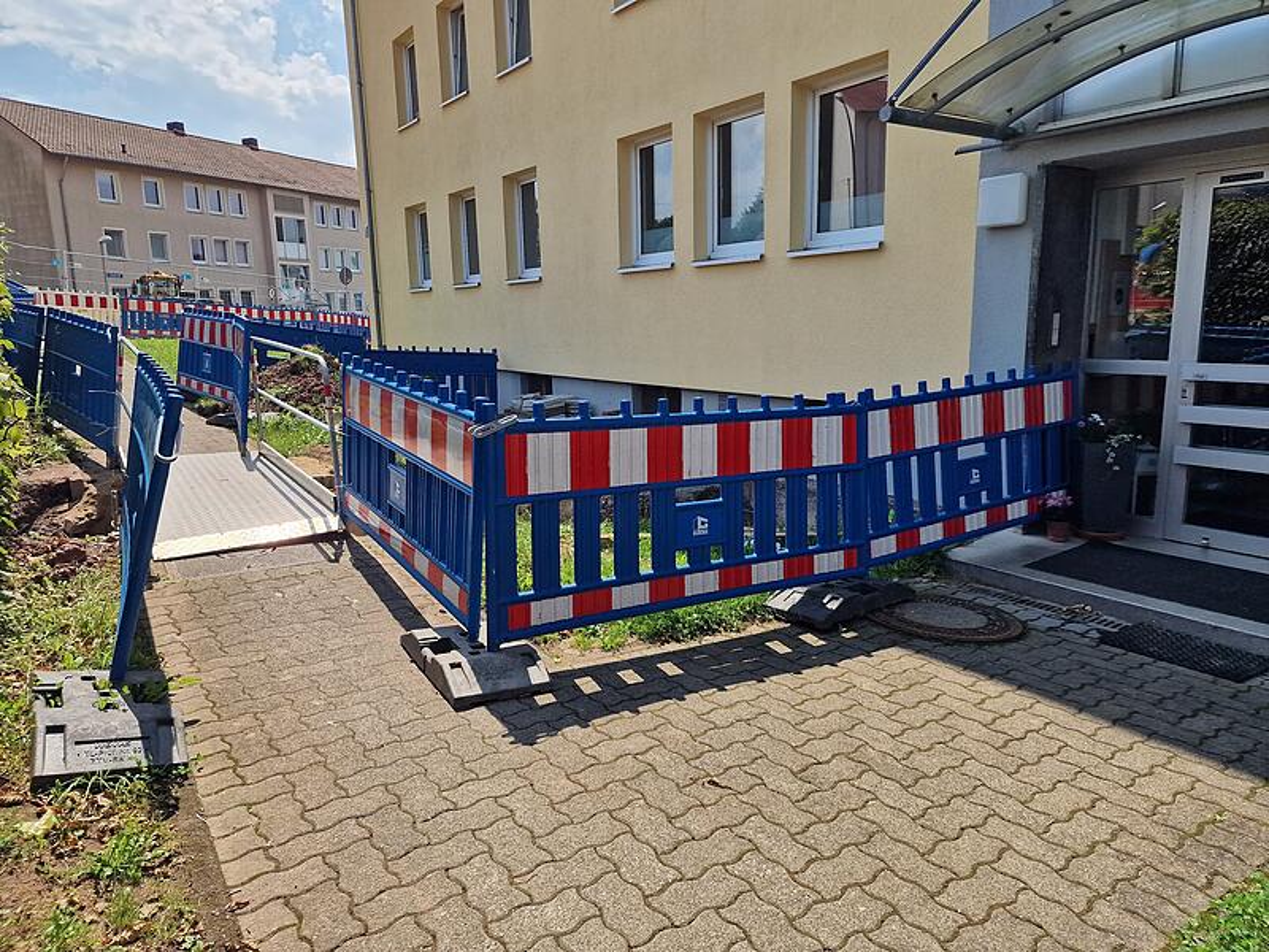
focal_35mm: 23
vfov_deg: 58.9
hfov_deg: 73.9
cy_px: 476
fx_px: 843
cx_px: 634
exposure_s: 1/1036
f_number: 1.8
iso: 50
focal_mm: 6.4
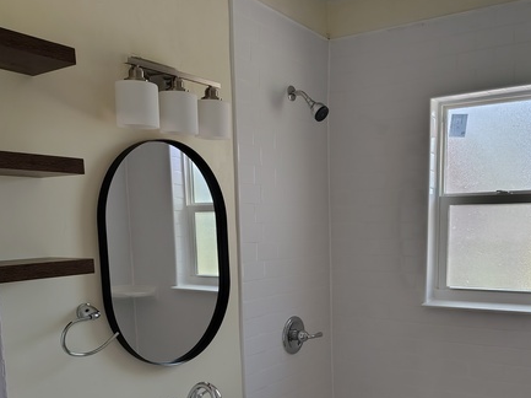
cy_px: 298
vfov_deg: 37.7
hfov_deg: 50.0
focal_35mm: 37
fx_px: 567
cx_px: 308
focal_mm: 5.56
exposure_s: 1/50
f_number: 1.8
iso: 861
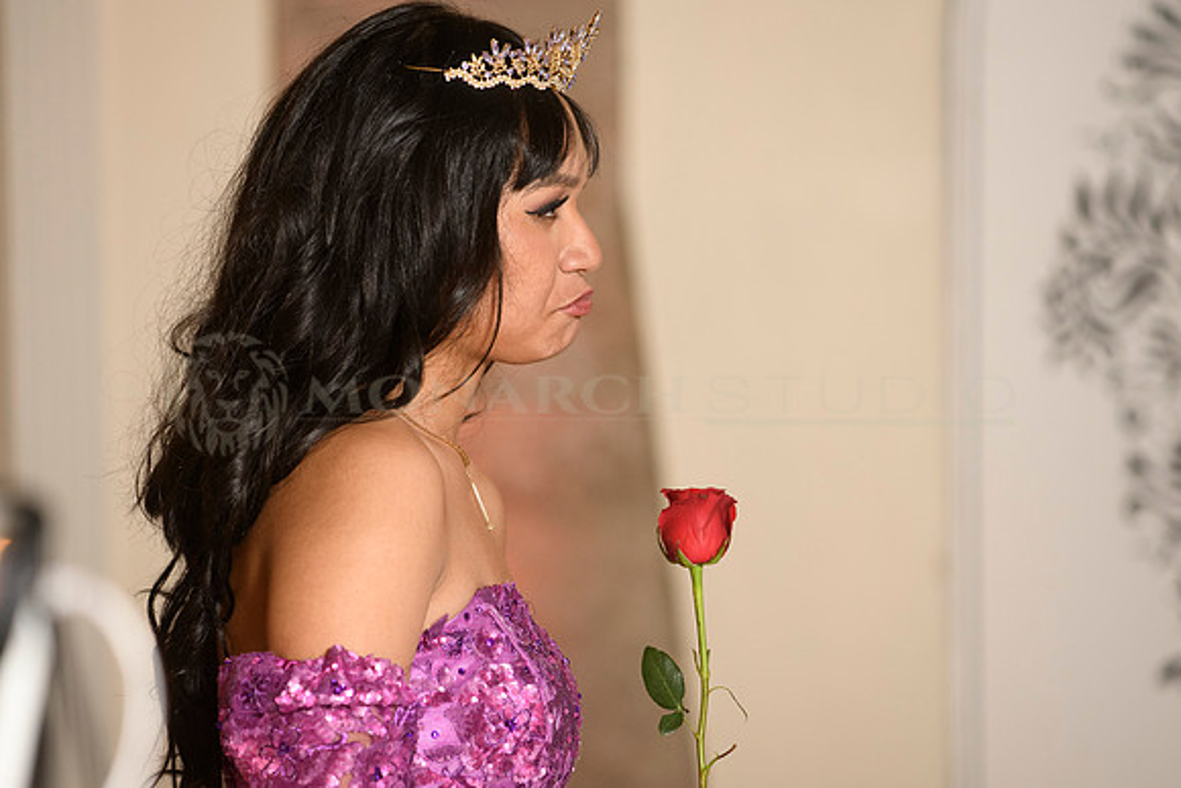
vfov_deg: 6.8
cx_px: 546
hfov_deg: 10.1
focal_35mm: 203
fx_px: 6668
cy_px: 448
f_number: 4.5
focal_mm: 160
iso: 1000
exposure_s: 1/80
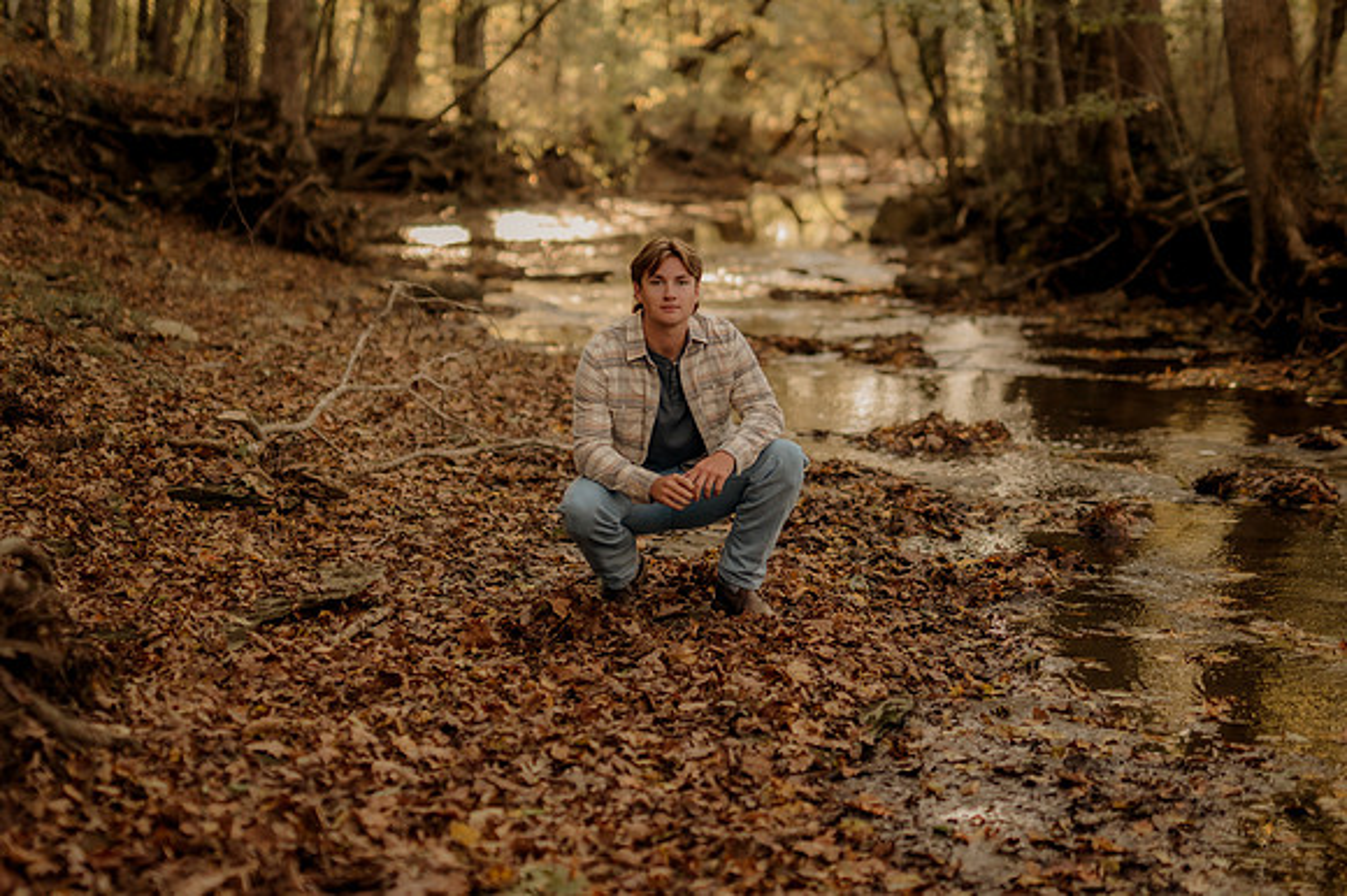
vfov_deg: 18.2
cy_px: 448
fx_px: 2805
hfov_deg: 27.0
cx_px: 674
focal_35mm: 75
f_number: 1.4
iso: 200
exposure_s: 1/320
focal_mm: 50
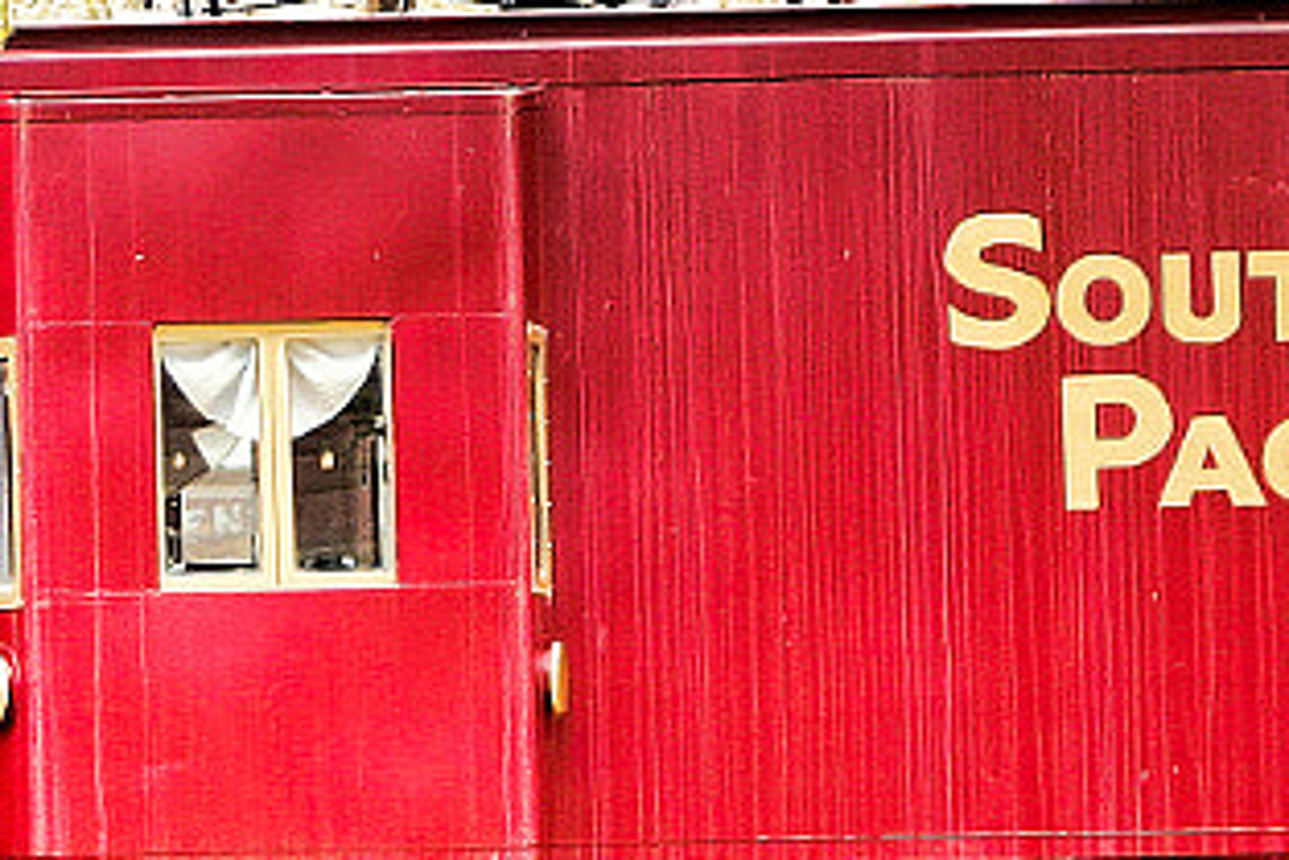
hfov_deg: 10.8
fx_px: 6591
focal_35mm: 184
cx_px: -655
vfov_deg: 7.5
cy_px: 654
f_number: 5
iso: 125
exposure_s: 1/100
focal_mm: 13.42
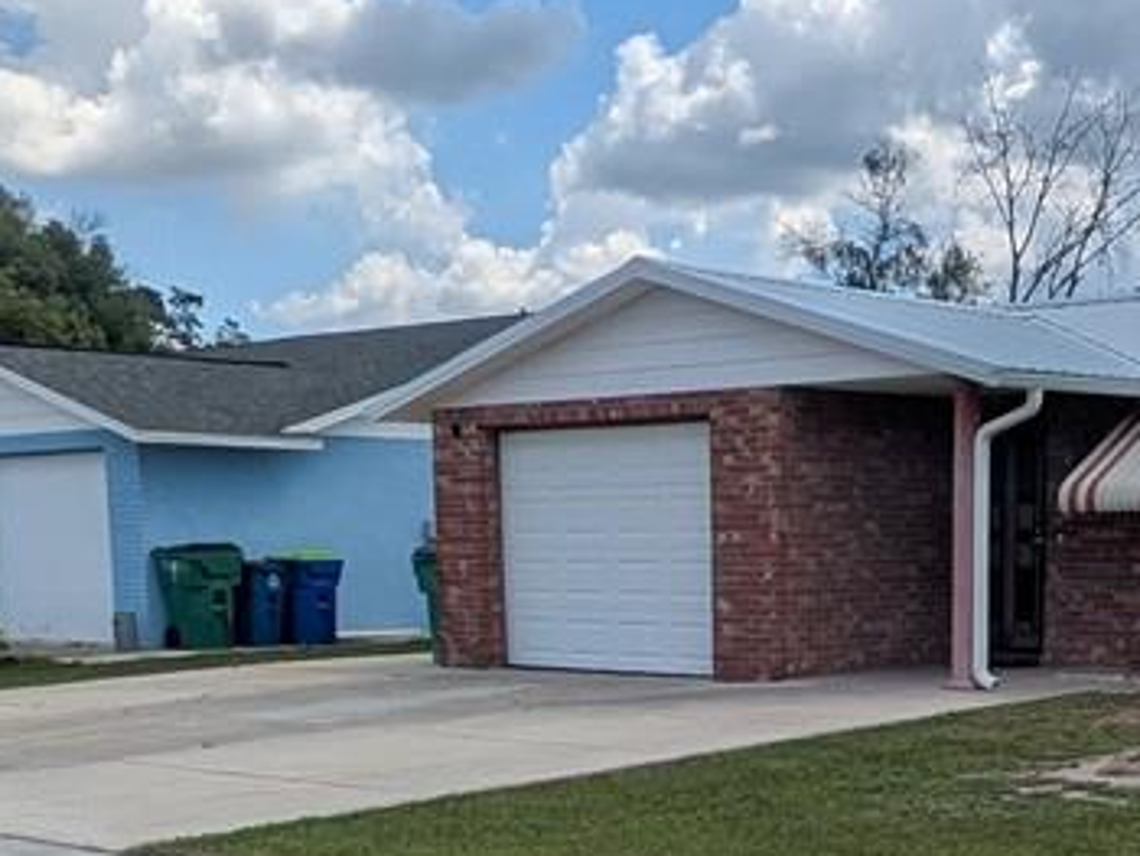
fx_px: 2109
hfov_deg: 30.0
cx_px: 774
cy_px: 898
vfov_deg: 21.9
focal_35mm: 64
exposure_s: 1/2404
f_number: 2.2
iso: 48
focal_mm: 1.83
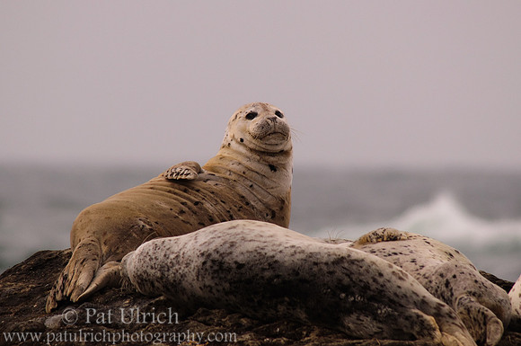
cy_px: 173
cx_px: 260
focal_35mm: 600
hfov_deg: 3.4
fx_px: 8671
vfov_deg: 2.3
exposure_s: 1/800
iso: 400
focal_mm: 400
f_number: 8
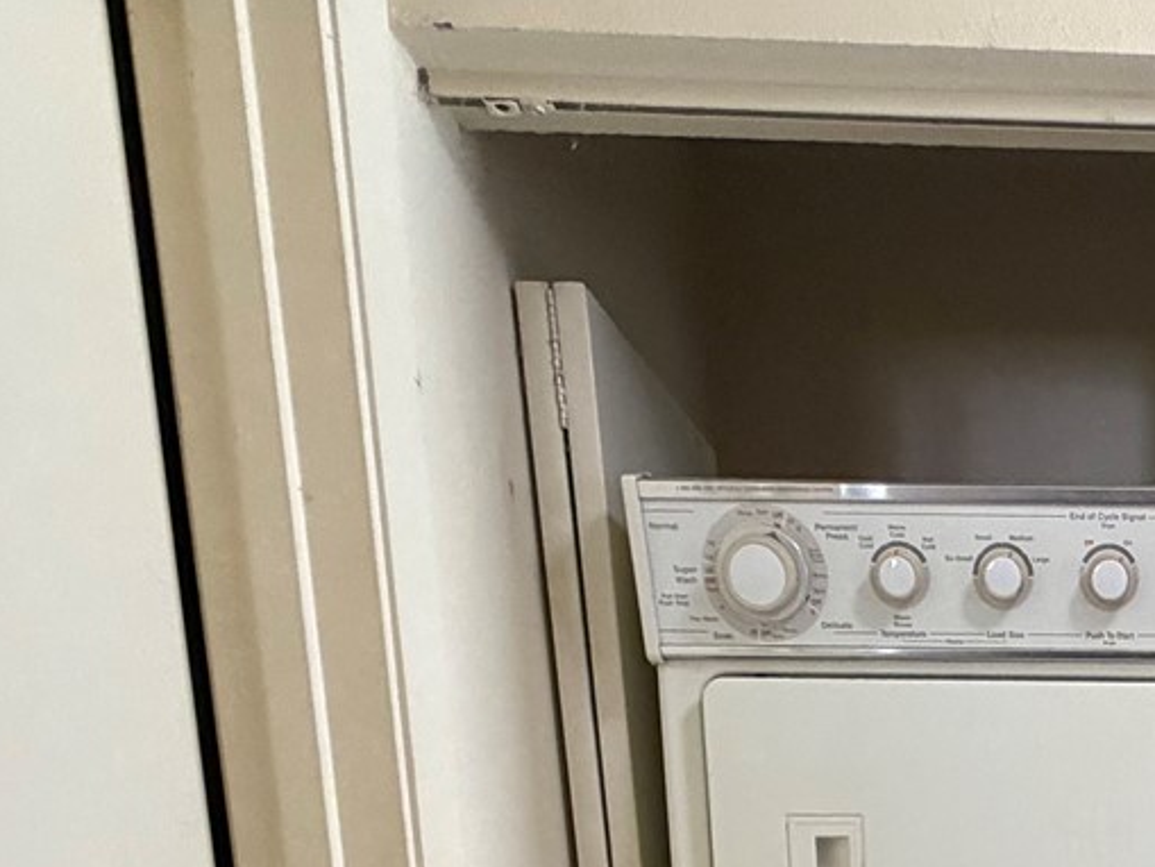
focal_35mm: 44
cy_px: 1285
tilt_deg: -11.3
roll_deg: +0.5
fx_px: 1468
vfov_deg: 25.3
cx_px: 1178
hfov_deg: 37.8
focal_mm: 2.22
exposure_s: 1/60
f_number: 2.2
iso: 320
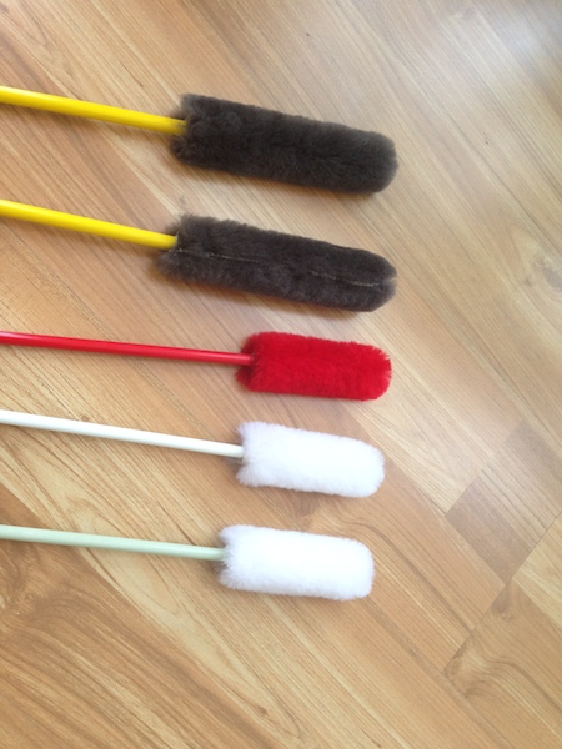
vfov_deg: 55.4
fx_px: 714
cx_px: 281
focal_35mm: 33
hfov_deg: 42.9
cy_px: 374
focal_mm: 4.12
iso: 64
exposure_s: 1/40
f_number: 2.4
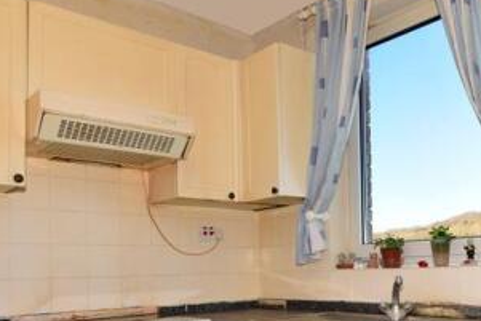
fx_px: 502
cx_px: 366
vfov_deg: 34.6
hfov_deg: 49.0
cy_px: 248
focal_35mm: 38
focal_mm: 11.5
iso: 400
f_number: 10
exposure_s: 1/200
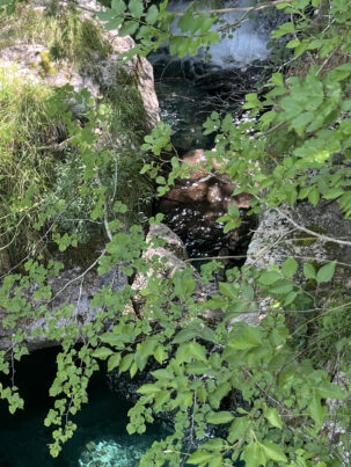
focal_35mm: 66
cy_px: 353
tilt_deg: -50.6
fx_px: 891
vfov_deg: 28.9
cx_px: -1
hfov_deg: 21.5
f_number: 1.6
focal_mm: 5.1
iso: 32
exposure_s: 1/137
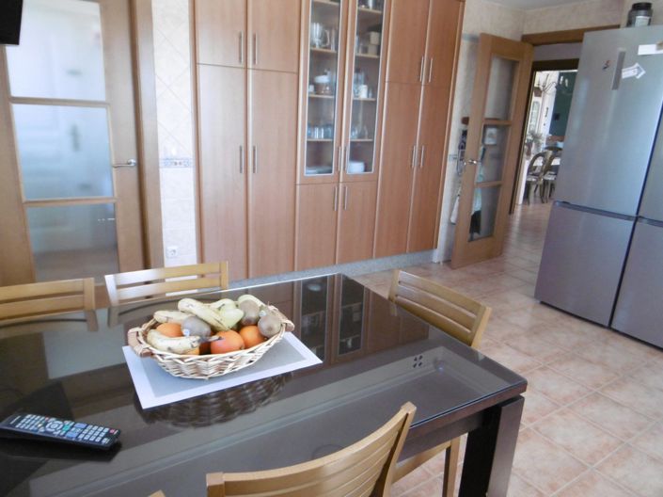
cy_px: 248
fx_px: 459
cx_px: 332
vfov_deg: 56.8
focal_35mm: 24
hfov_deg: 71.6
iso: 320
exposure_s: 1/60
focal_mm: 4.3
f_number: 3.1
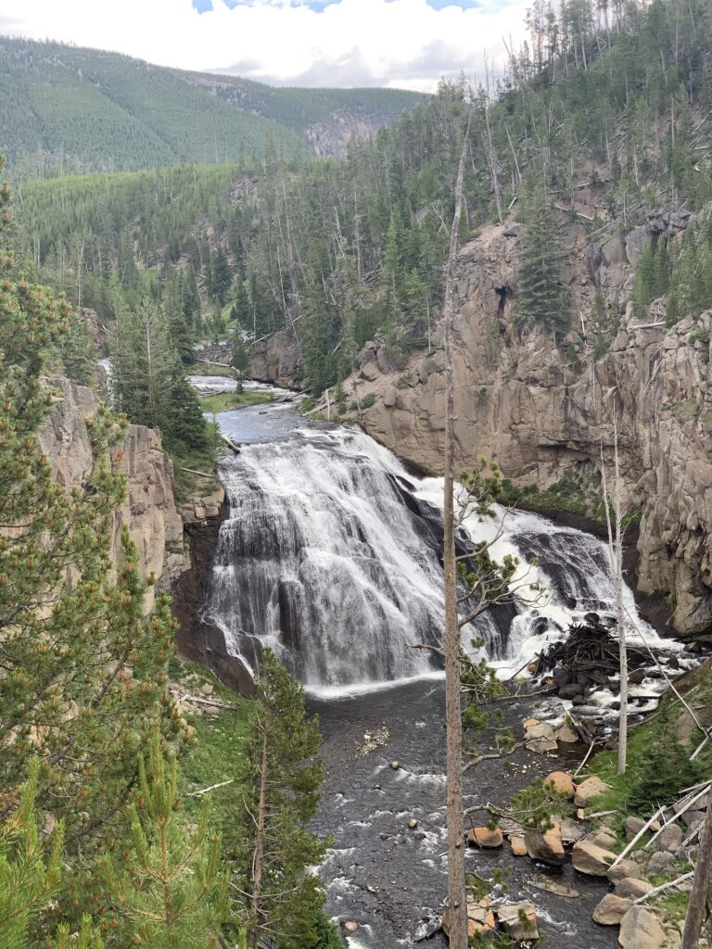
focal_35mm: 52
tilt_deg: -6.8
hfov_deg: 28.0
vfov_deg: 36.8
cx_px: 356
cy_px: 474
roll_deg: +2.2
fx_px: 1426
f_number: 2.4
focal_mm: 6
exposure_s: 1/123
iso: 16
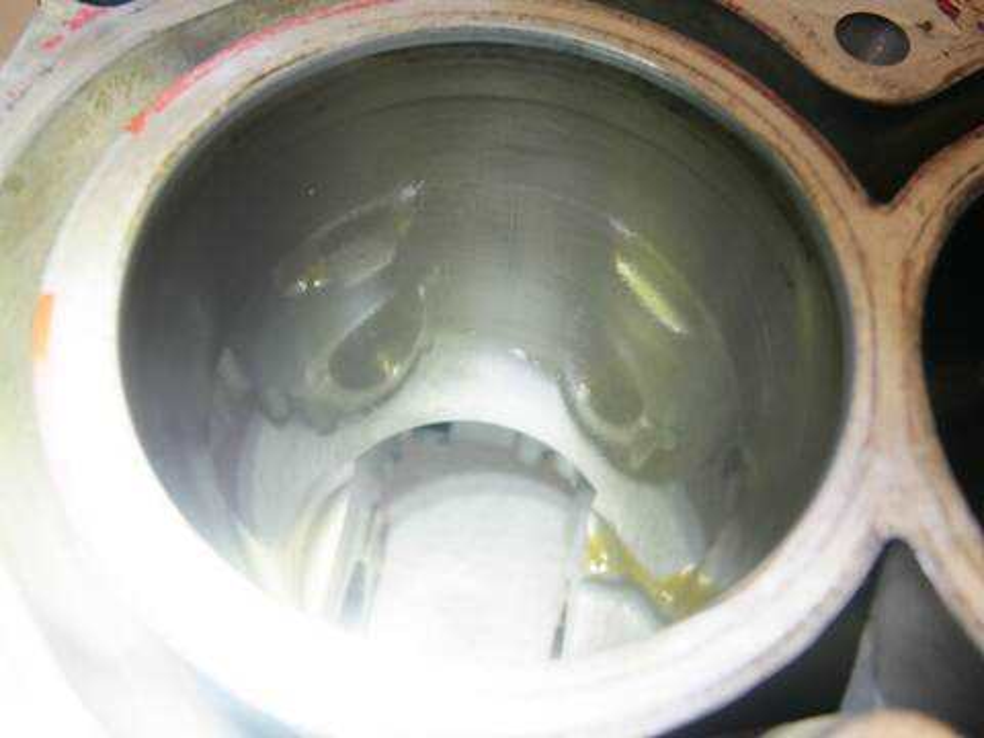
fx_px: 853
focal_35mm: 30
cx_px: 492
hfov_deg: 60.0
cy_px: 369
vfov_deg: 46.8
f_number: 5
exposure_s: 1/160
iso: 200
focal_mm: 15
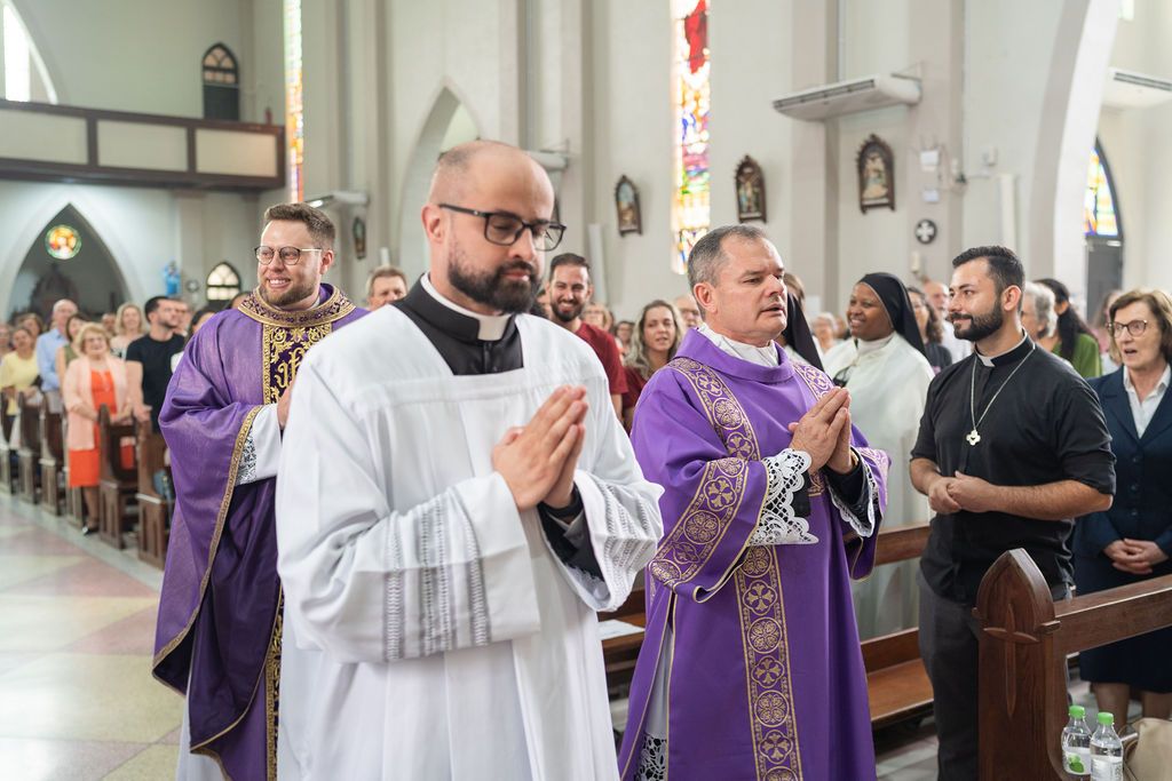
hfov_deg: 52.3
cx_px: 586
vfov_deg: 36.3
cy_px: 390
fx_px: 1192
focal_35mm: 37
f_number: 2.8
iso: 800
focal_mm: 35
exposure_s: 1/160
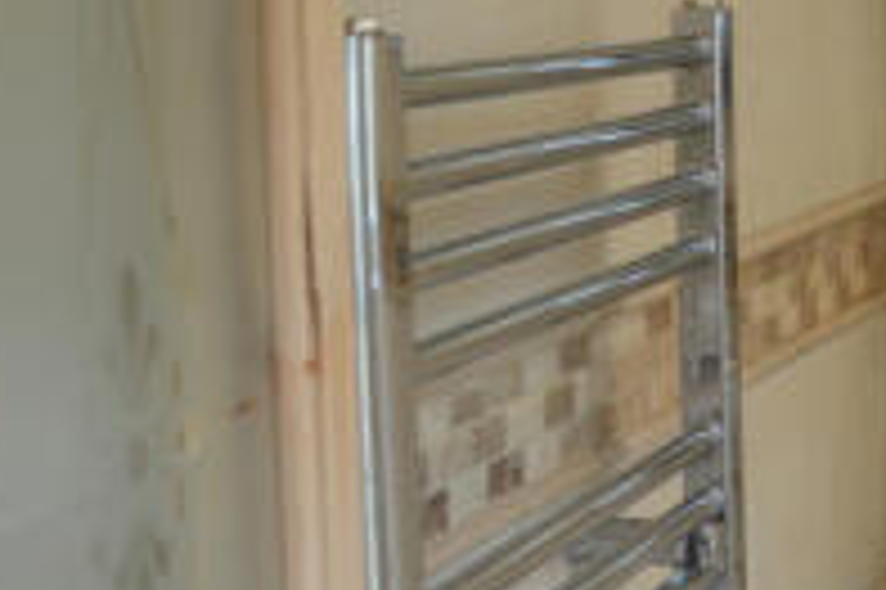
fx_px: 2213
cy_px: 119
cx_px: 1084
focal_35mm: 90
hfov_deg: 21.0
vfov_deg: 15.1
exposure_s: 1/80
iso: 400
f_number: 4.5
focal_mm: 18
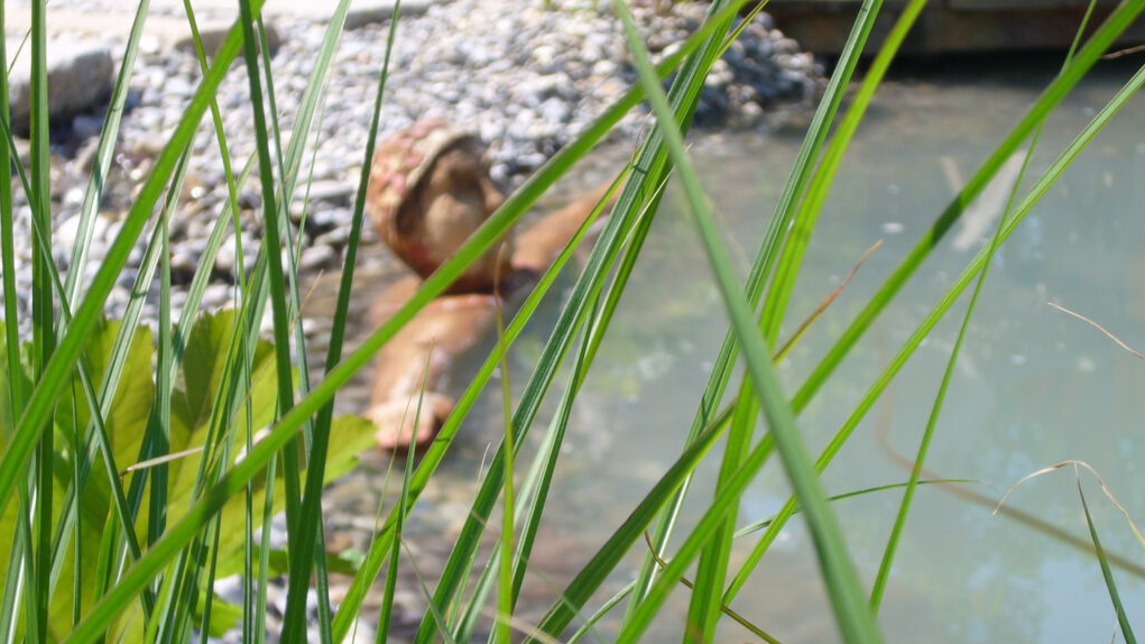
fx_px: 2854
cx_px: 573
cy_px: 386
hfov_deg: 22.7
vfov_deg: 12.9
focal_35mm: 94
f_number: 5
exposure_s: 1/250
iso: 80
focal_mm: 14.2
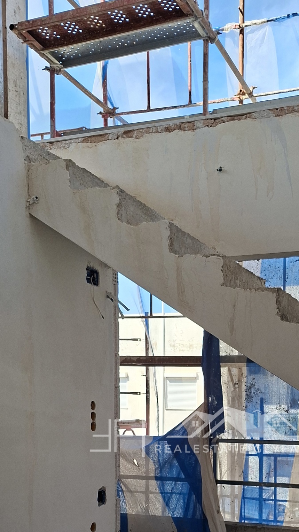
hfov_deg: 28.0
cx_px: 222
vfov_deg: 45.8
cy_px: 429
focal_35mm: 42
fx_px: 592
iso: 50
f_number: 1.8
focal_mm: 5.54
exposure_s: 1/609
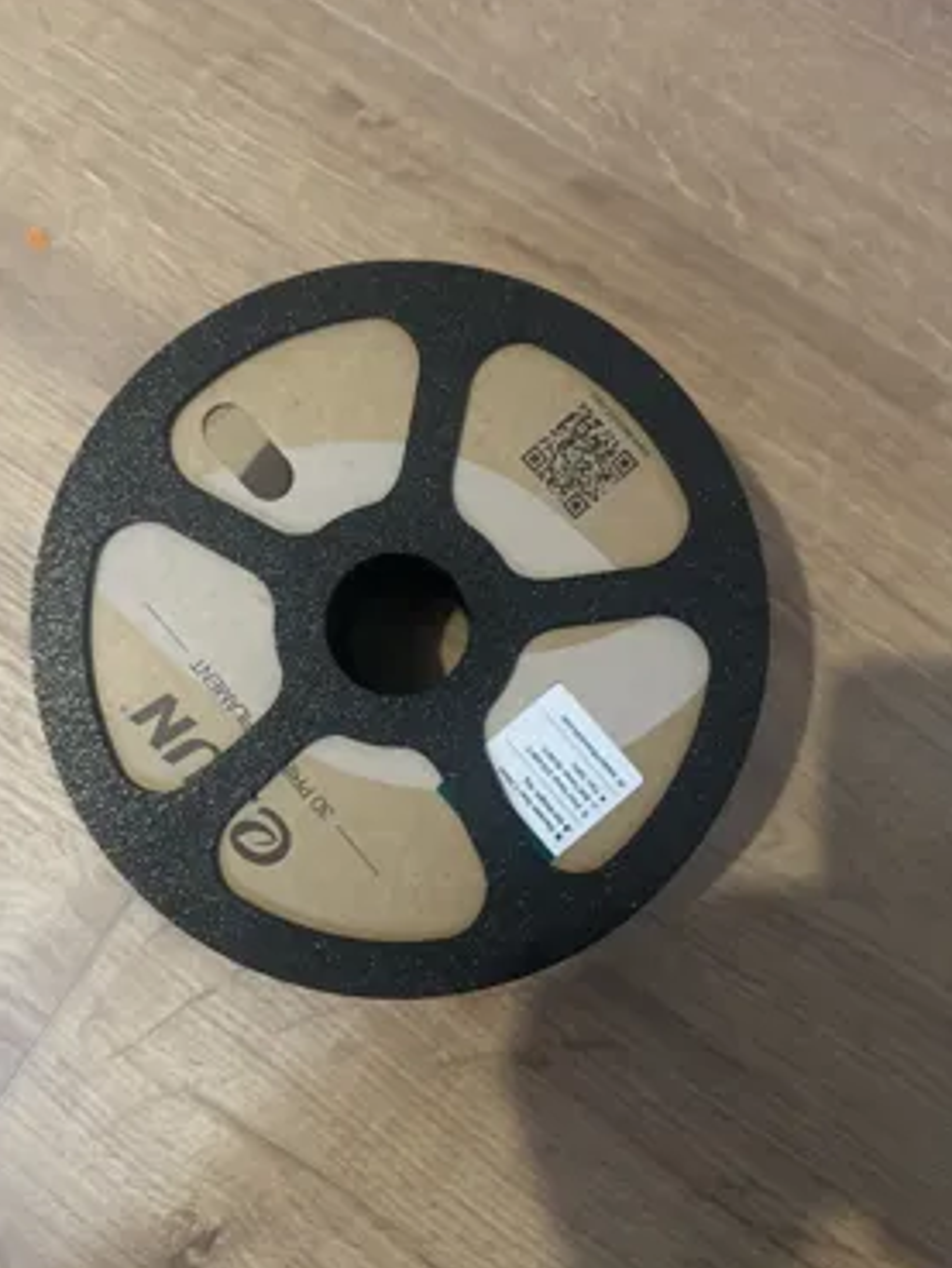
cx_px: 443
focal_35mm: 26
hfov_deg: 53.0
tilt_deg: -84.8
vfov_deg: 67.2
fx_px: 953
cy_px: 667
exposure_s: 1/40
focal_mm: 6.86
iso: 1000
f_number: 1.78
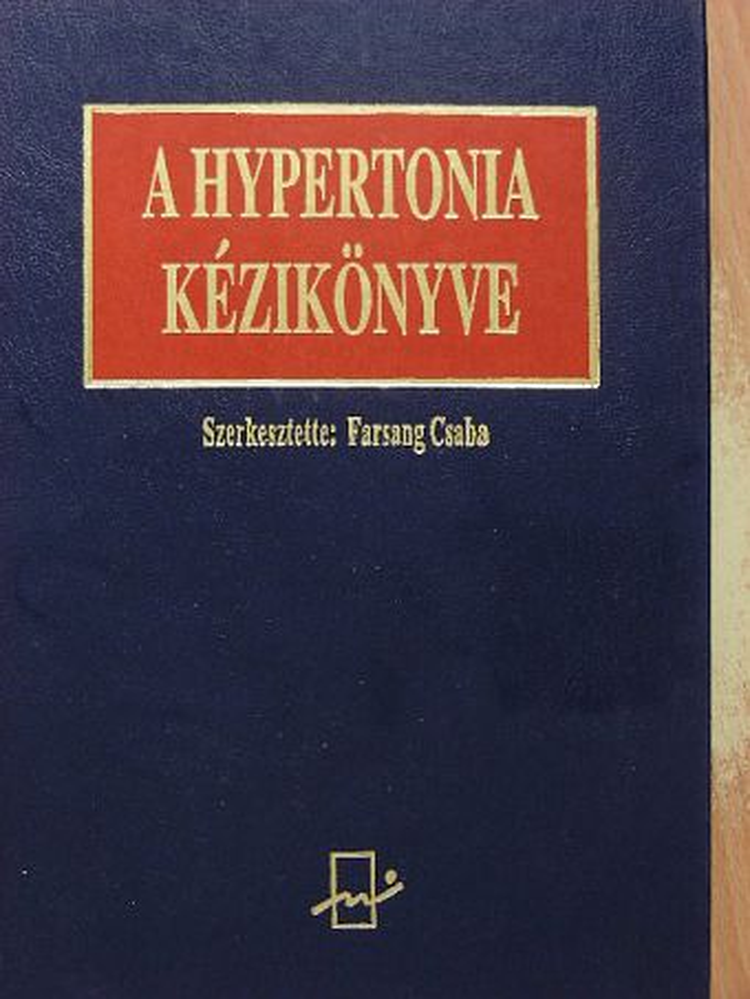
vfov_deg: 27.8
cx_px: 375
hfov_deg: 21.0
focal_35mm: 70
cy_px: 500
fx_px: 2021
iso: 100
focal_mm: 11.7
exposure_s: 1/21
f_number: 3.5
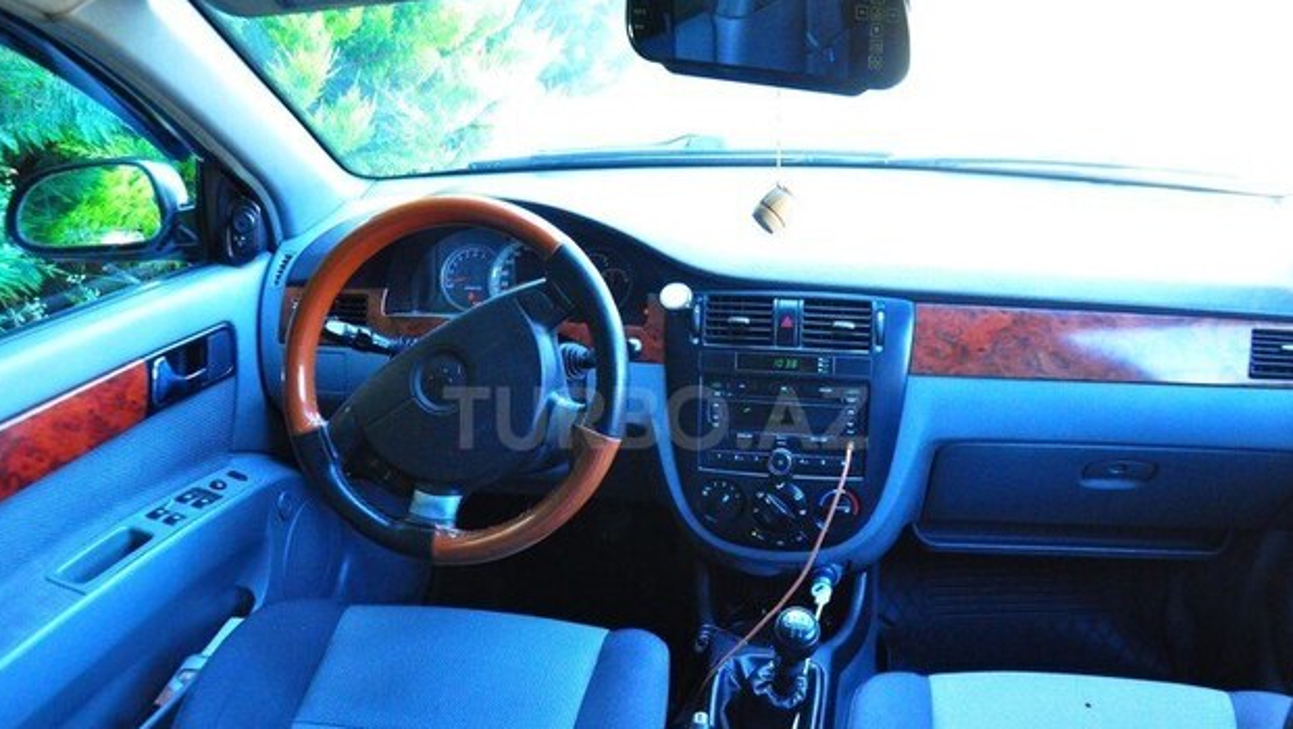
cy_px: 419
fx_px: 1029
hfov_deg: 64.3
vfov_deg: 38.9
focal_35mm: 30
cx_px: 656
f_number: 5.6
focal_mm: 18
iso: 3200
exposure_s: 1/100
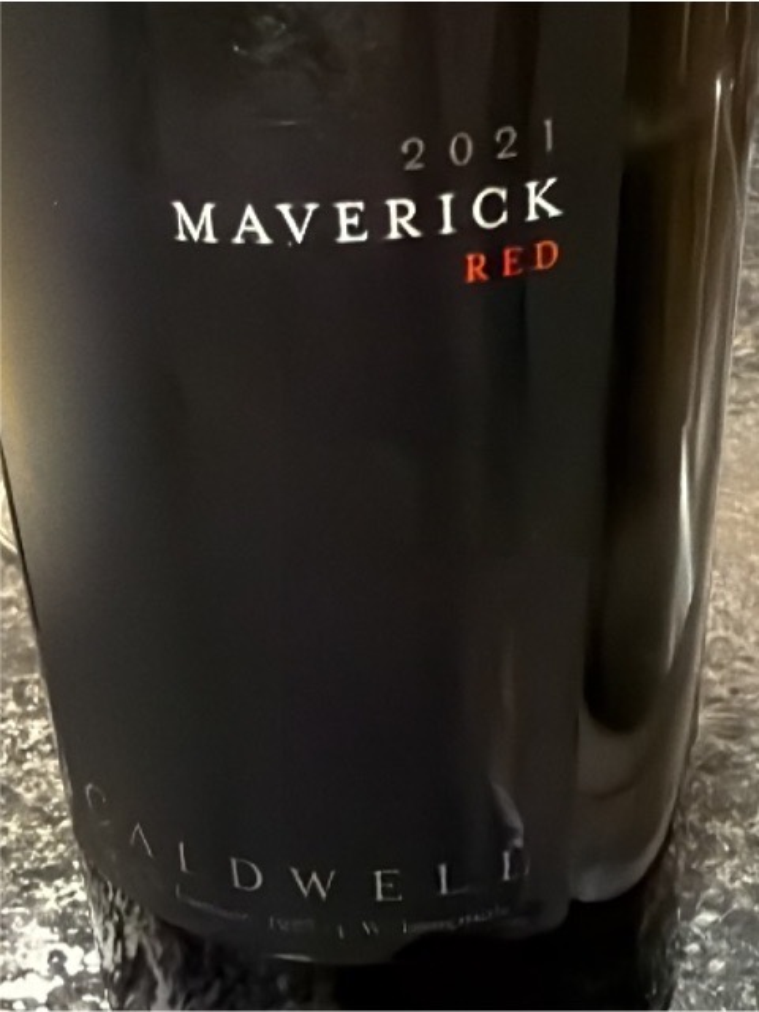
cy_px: 506
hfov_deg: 49.7
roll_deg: +1.9
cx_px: 380
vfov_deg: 63.4
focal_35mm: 28
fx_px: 819
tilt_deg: -26.1
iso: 2000
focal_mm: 2.22
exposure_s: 1/40
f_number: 2.2
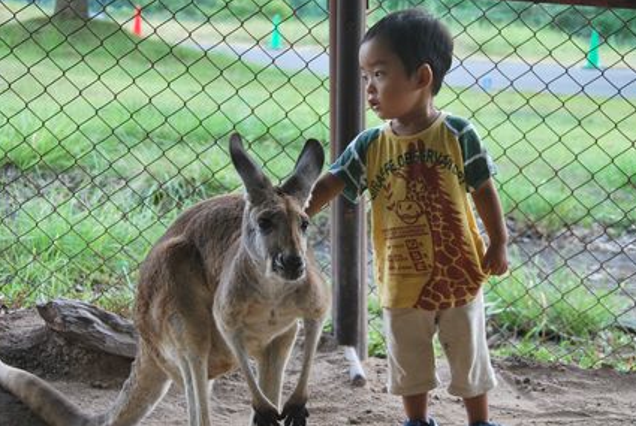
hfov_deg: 25.9
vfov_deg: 17.6
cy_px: 238
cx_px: 296
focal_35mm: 78
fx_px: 1380
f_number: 5
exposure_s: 1/100
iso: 200
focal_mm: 46
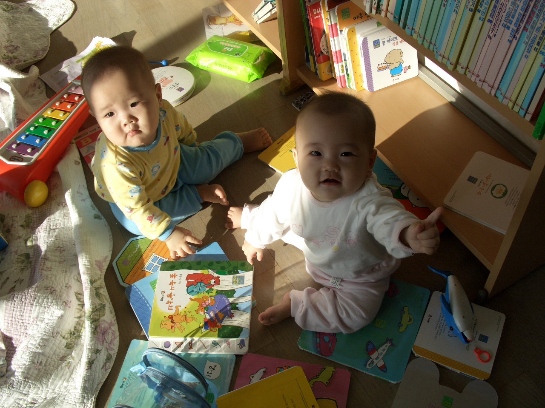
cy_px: 204
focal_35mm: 33
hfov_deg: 55.4
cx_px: 272
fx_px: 520
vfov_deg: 42.9
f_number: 4
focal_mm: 7.1
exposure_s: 1/250
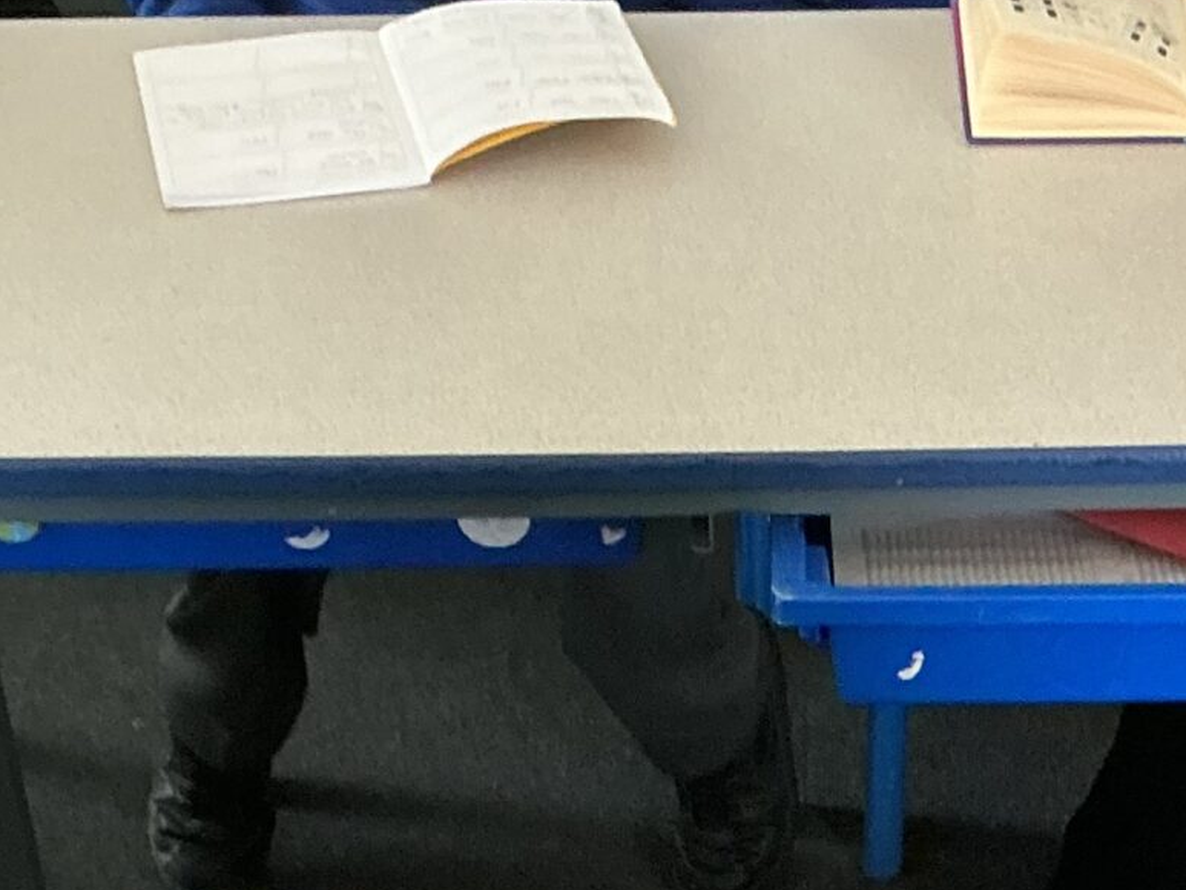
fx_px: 3290
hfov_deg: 20.3
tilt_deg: -45.3
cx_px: 832
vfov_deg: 14.2
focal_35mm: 96
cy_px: 1403
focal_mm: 3
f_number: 1.8
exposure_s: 1/50
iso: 125
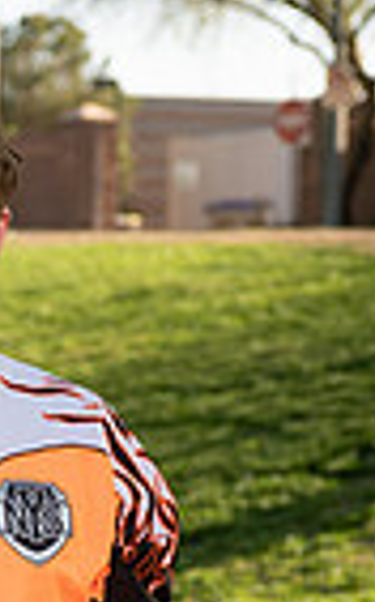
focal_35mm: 188
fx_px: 3077
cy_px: 948
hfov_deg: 6.9
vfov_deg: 10.7
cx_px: -151
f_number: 4
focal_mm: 58
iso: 100
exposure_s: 1/250
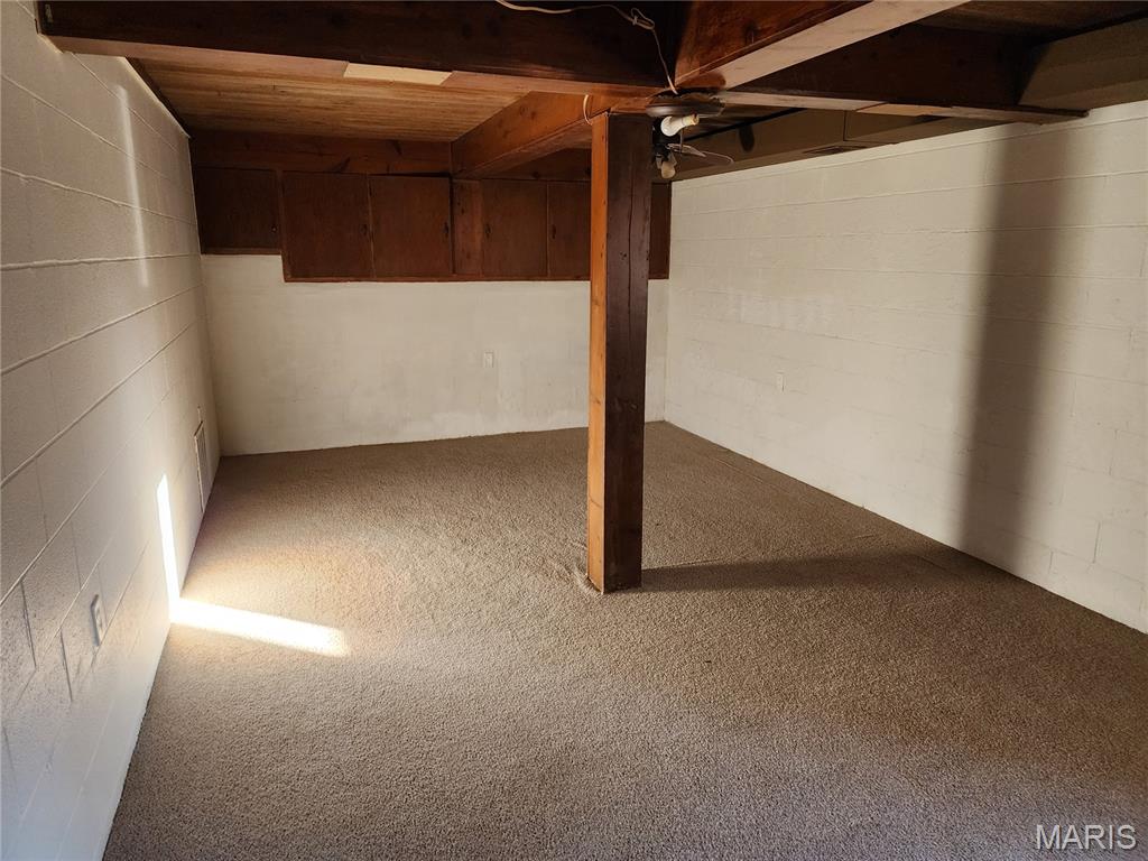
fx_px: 763
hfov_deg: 73.9
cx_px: 574
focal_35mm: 23
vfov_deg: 58.9
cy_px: 430
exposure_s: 1/120
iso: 250
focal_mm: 6.4
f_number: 1.8
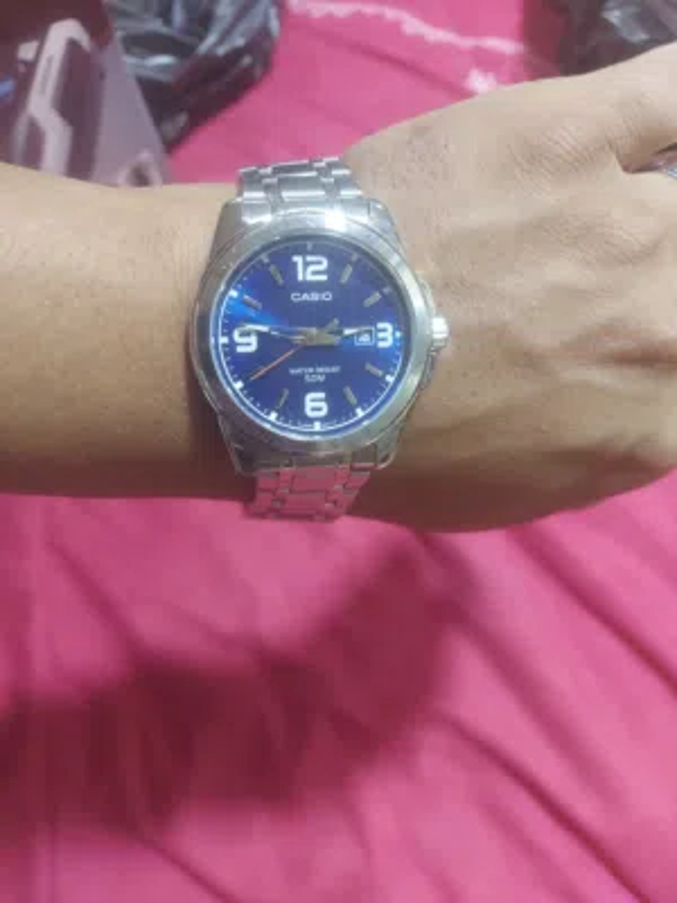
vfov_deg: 71.6
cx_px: 338
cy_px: 452
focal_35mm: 24
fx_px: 626
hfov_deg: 56.8
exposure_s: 1/25
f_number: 1.8
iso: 250
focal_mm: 5.23
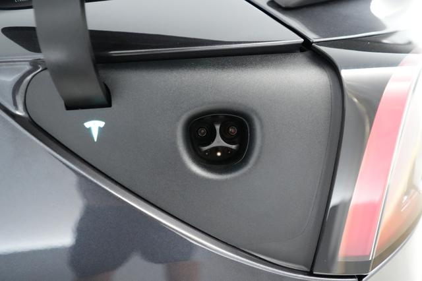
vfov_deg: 47.9
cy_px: 140
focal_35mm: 27
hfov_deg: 67.4
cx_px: 211
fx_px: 316
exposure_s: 1/250
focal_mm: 27
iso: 10000
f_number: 2.8
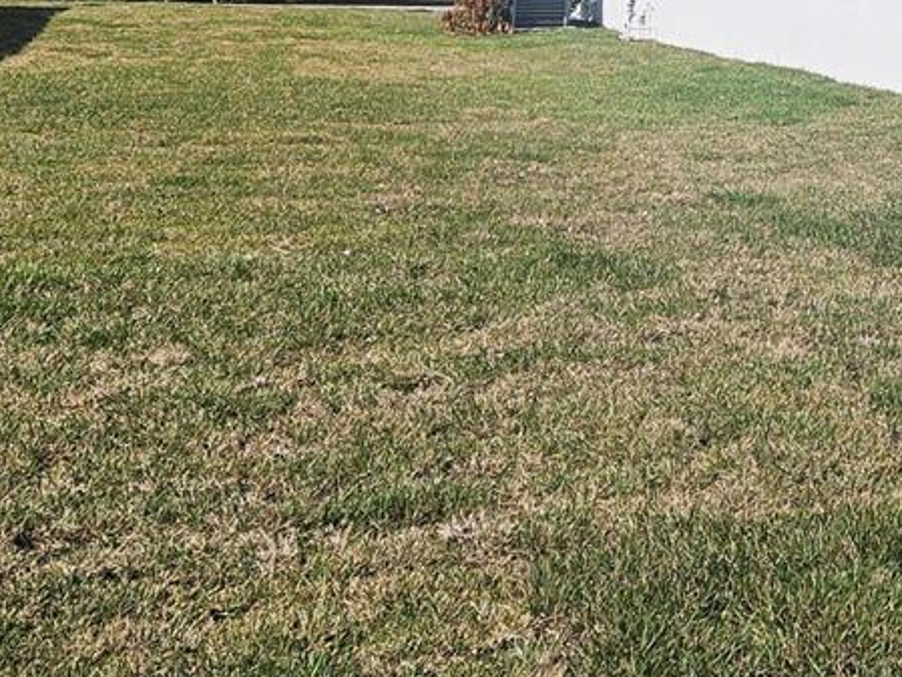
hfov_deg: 21.8
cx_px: 1131
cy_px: -80
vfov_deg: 17.4
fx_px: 2137
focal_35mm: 82
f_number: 1.8
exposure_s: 1/3758
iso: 25
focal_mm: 5.4
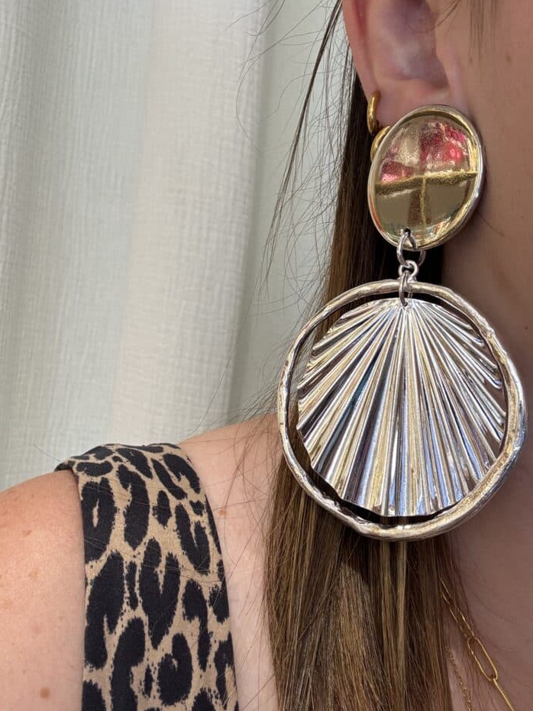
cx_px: 260
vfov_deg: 55.4
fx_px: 678
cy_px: 347
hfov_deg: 42.9
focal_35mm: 33
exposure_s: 1/50
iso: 40
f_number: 1.9
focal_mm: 2.69
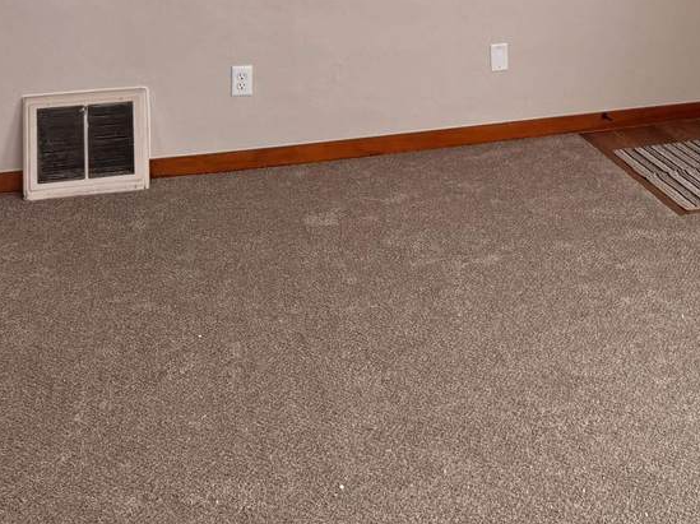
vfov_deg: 24.4
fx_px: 1132
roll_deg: -1.5
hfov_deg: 31.6
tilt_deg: -4.5
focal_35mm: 56
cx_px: 706
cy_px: -46
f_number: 1.78
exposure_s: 1/121
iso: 200
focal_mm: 6.76
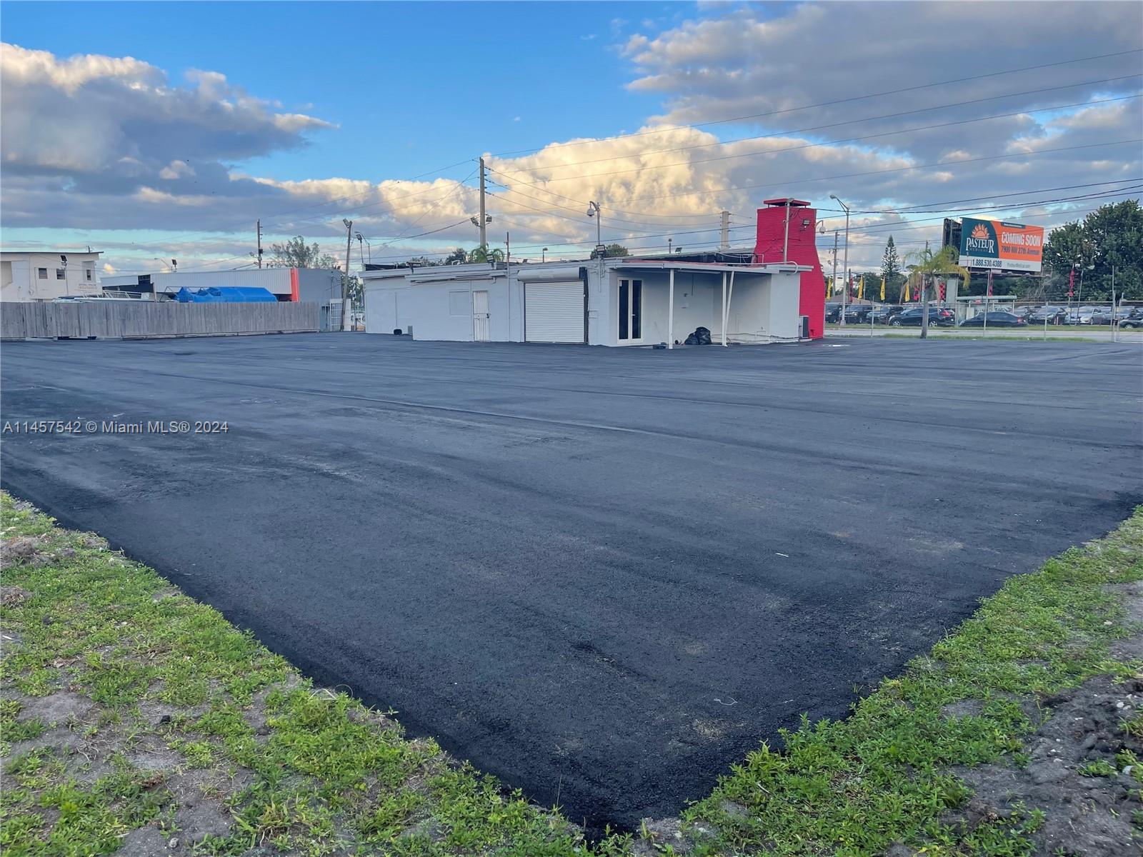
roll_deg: -0.5
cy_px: 428
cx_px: 572
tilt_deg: -8.3
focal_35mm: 26
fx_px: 859
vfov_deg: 53.1
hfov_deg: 67.3
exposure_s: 1/836
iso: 32
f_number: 1.6
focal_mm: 5.1
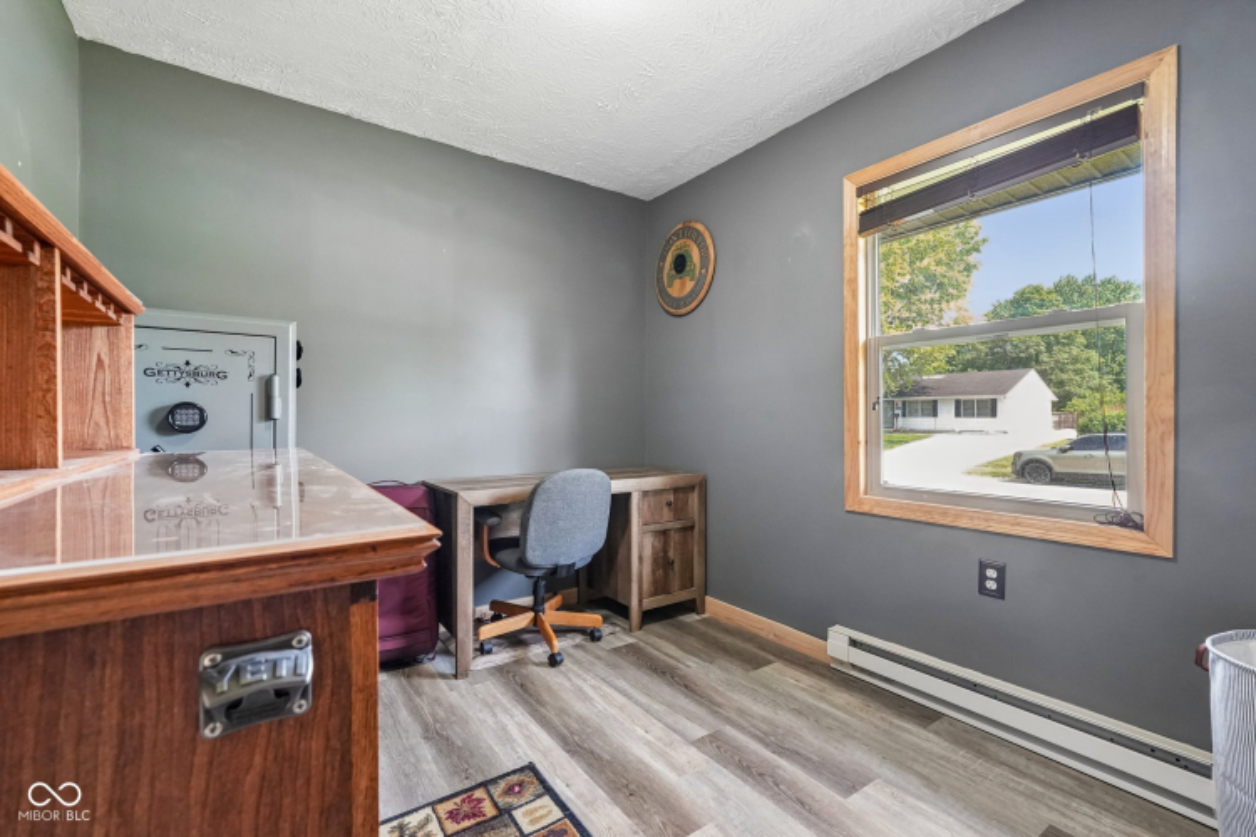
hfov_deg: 96.7
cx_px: 628
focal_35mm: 16
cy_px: 418
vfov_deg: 73.7
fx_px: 558
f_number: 8
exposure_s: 1/30
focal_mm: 16
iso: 5000
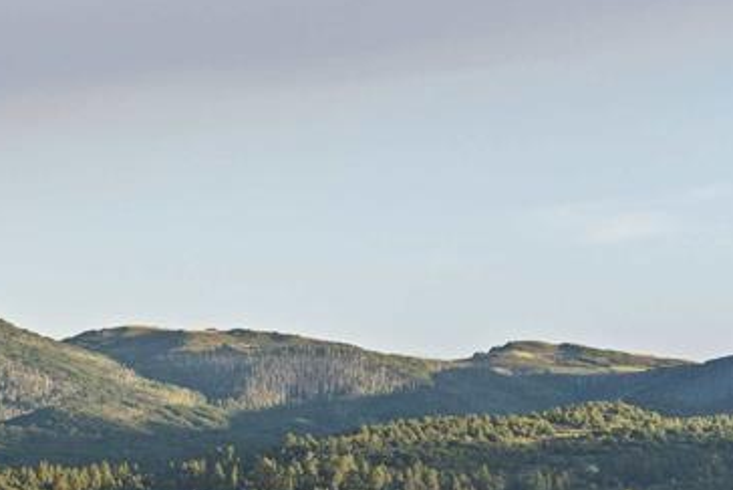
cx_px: -219
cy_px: 613
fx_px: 4868
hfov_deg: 8.5
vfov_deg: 5.7
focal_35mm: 239
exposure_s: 1/100
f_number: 20
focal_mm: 85
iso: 1000
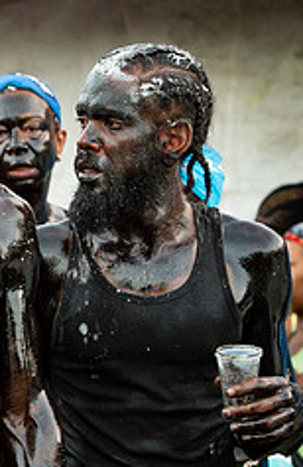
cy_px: 296
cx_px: -301
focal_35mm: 295
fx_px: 3791
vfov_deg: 7.0
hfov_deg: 4.5
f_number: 5
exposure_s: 1/200
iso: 1100
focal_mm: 90
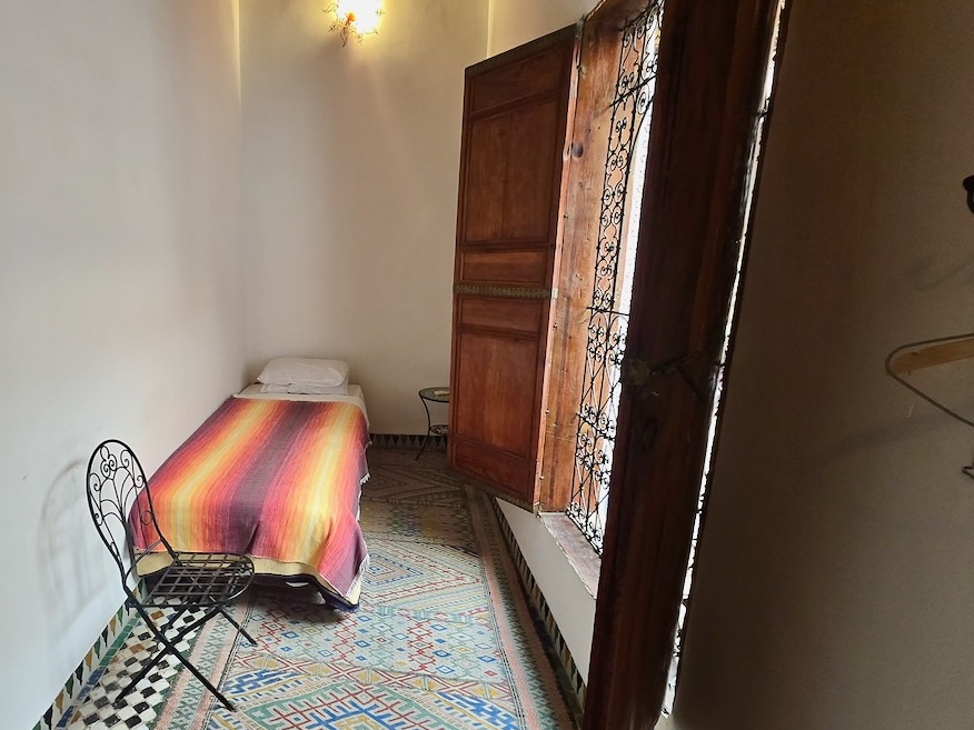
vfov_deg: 68.6
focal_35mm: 19
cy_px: 388
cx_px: 316
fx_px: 535
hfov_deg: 81.5
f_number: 2.2
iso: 160
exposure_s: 1/50
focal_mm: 1.7
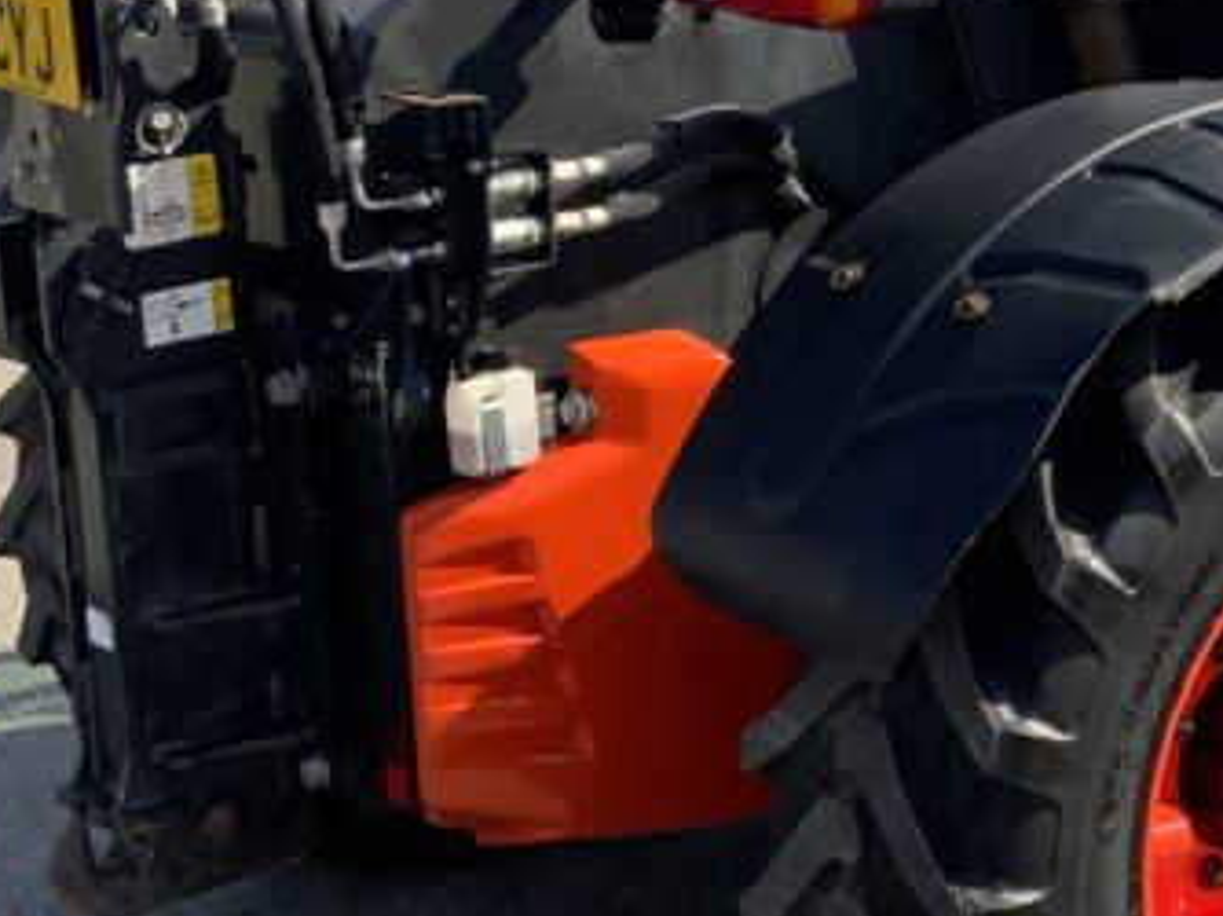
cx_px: 1355
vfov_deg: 16.5
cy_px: 213
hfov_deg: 20.9
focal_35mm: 89
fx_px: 3142
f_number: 1.8
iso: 16
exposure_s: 1/1342
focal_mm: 3
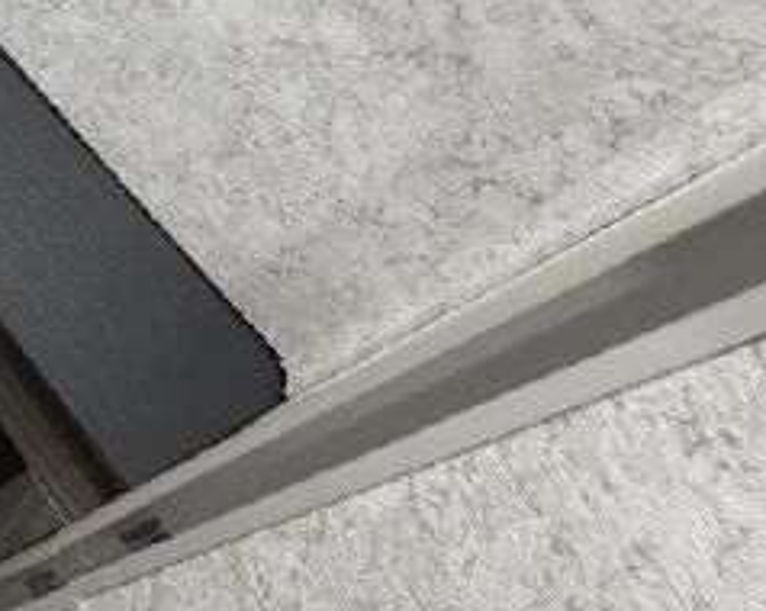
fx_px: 1042
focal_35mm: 46
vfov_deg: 28.9
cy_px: -96
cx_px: -441
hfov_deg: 26.3
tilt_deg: -47.8
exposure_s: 1/71
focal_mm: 2.22
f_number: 2.2
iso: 320
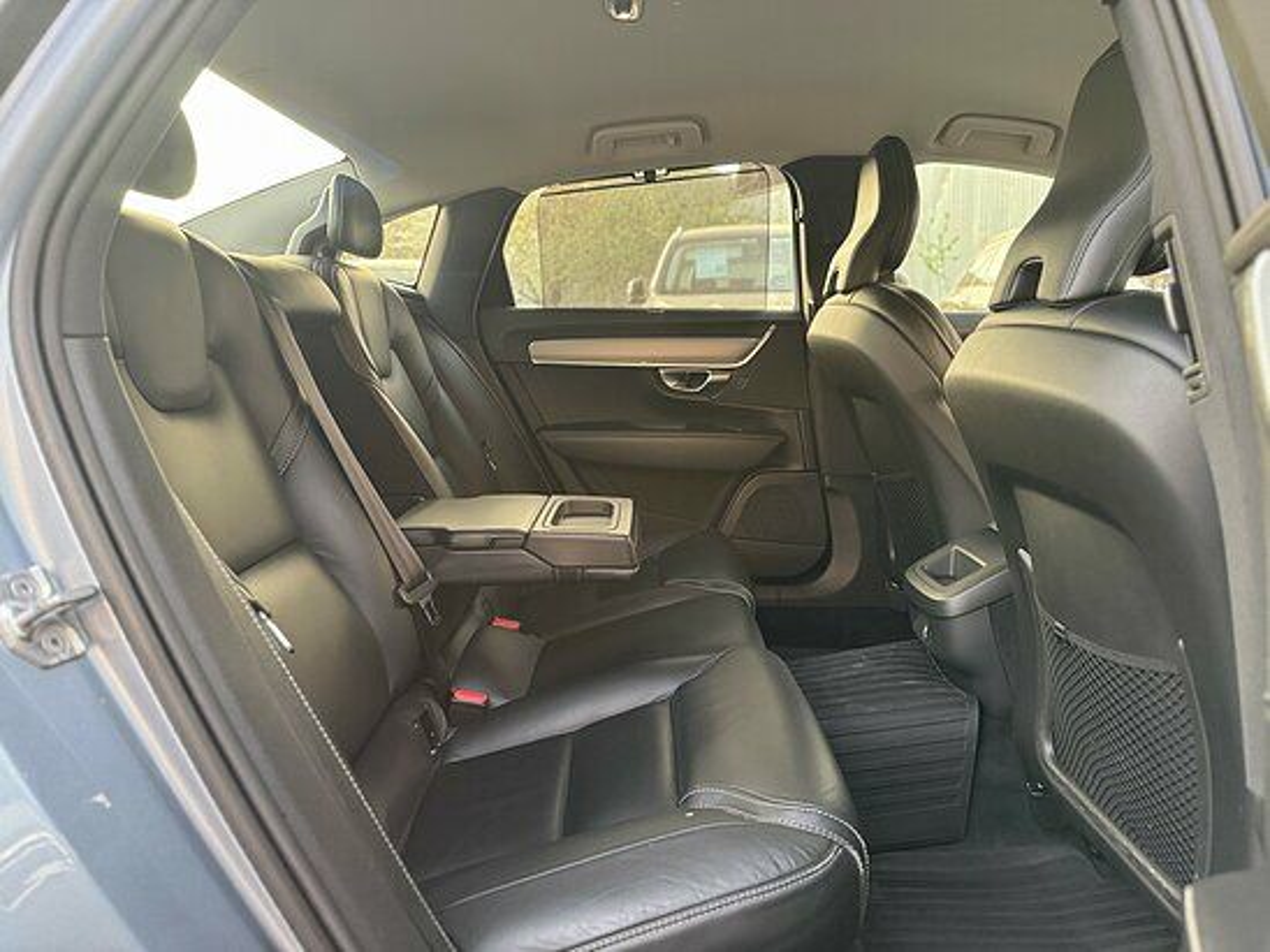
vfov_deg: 56.8
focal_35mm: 24
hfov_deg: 71.6
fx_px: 881
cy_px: 476
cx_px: 635
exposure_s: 1/58
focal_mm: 6.76
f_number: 1.78
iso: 800
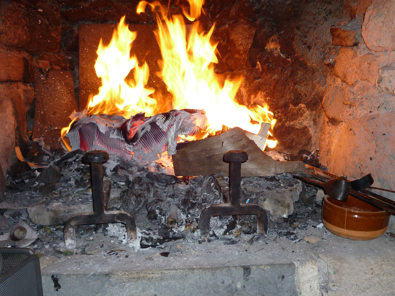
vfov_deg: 36.8
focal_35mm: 39
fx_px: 445
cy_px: 167
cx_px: 210
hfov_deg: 47.8
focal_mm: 5.5
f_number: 2.8
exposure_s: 1/30
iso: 100
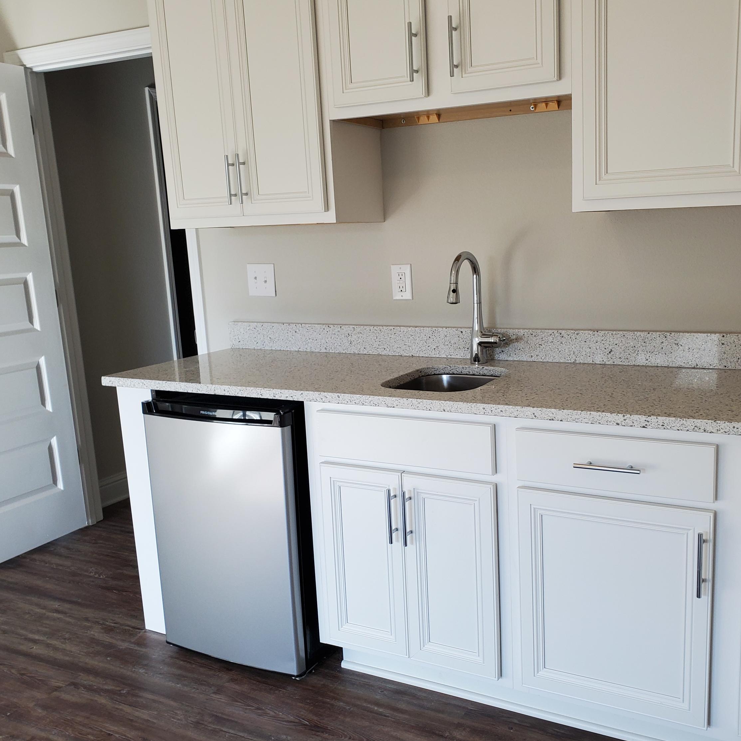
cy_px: 369
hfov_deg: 52.3
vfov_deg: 52.5
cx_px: 435
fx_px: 751
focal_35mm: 31
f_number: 2.4
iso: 125
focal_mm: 4.3
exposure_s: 1/120
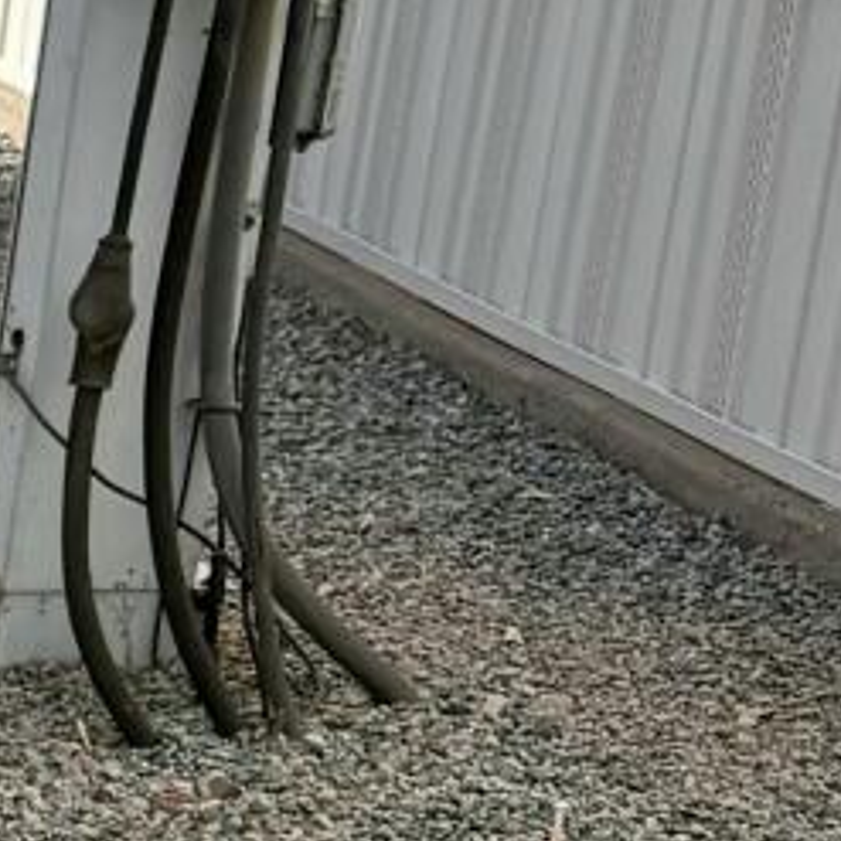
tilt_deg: -23.2
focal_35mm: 172
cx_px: -1495
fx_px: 4728
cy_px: 1379
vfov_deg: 9.8
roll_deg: -1.6
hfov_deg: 8.7
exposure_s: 1/3584
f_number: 1.78
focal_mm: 6.76
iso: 100
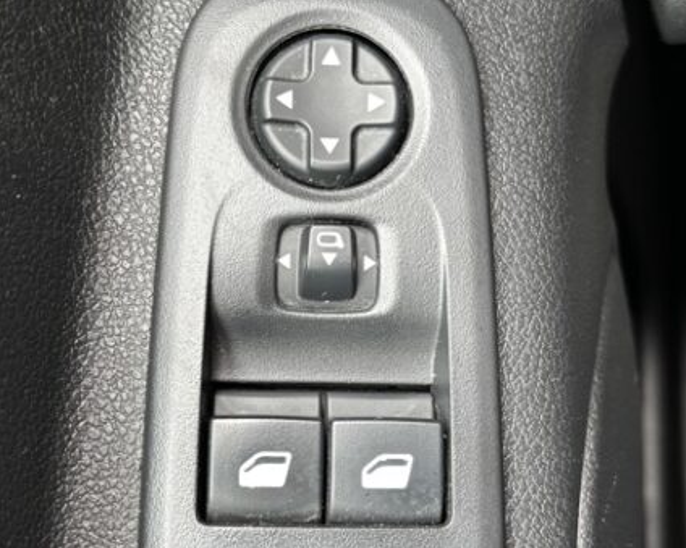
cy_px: 304
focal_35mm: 46
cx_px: 309
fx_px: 934
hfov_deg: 40.3
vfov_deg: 32.7
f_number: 1.6
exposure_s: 1/60
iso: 320
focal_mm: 5.96
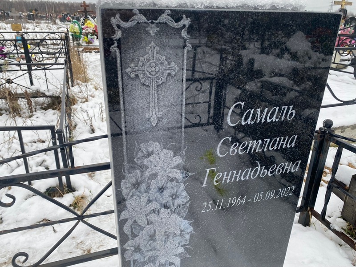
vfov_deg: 53.1
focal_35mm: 26
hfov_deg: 67.3
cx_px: 178
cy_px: 134
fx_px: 267
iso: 32
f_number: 1.8
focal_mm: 4.25
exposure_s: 1/159
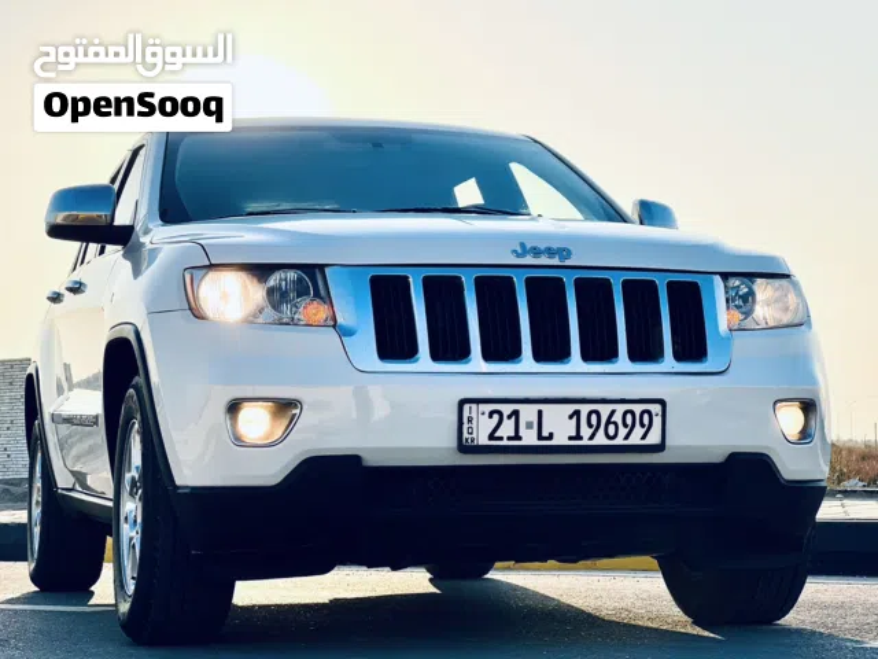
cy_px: 330
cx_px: 439
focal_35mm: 77
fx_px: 1953
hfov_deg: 25.3
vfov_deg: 19.1
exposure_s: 1/853
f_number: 2.8
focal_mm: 9
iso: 32
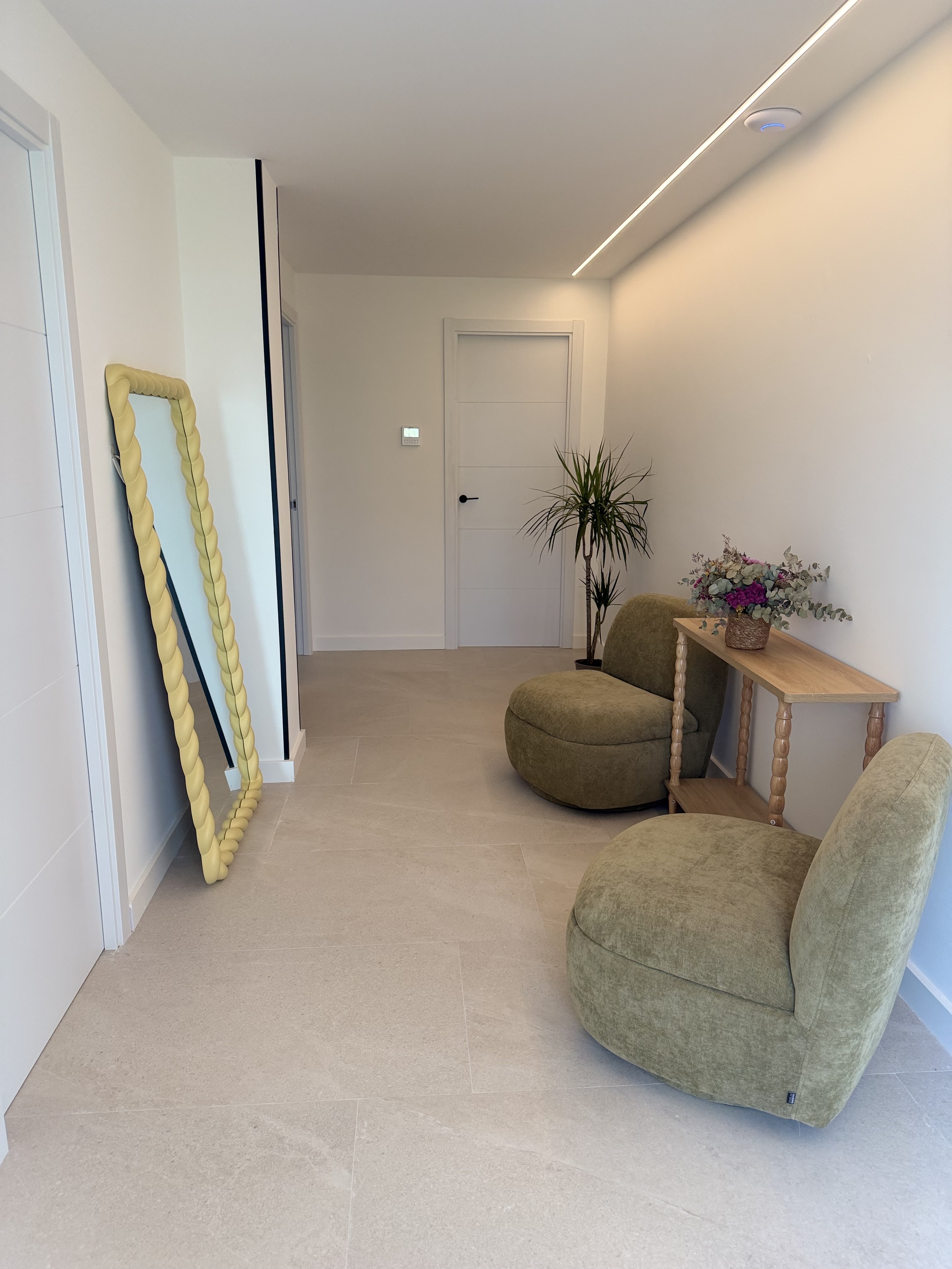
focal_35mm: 24
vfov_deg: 71.6
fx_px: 880
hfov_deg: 56.8
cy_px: 634
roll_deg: -0.8
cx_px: 476
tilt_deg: -13.4
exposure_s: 1/121
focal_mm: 6.76
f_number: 1.78
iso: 160
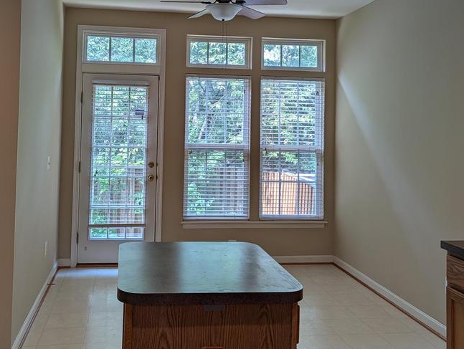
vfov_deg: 37.2
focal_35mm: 38
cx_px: 196
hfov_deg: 48.7
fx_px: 510
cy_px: 101
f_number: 1.68
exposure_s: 1/104
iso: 39
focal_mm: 6.9
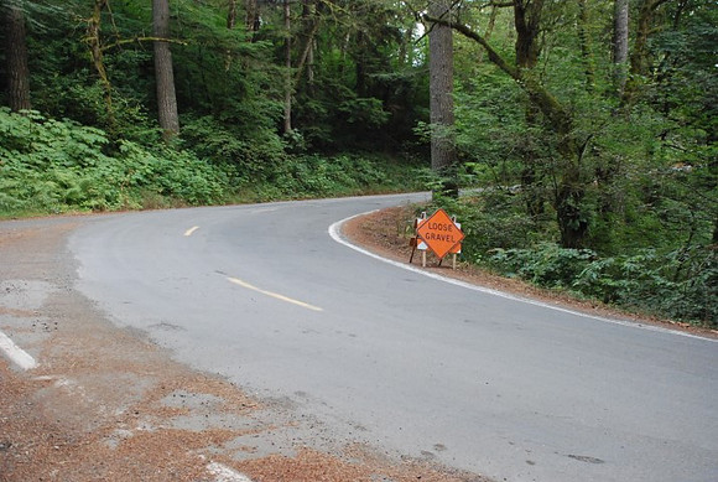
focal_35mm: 36
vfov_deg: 37.0
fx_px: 719
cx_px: 359
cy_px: 241
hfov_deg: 53.0
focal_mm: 24
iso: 1600
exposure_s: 1/320
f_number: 4
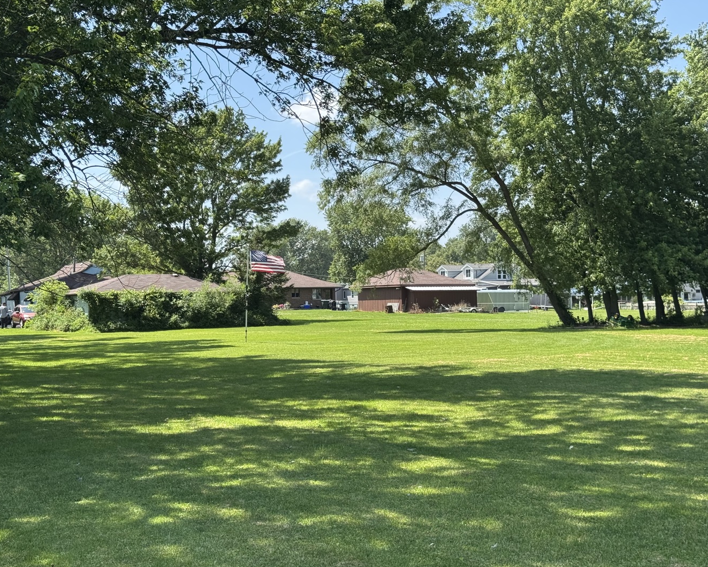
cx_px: 338
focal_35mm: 51
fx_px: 1068
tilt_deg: +1.2
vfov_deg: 29.7
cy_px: 283
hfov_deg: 36.7
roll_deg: +1.2
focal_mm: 6.76
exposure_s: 1/1597
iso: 64
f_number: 1.78
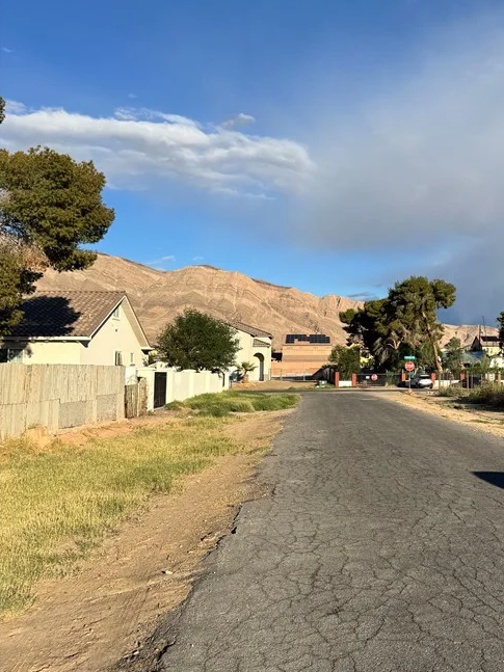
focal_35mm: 38
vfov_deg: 48.9
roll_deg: -0.6
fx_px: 738
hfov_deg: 36.5
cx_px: 396
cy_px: 308
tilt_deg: +5.0
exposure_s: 1/5348
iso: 80
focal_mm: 6.76
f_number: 1.78
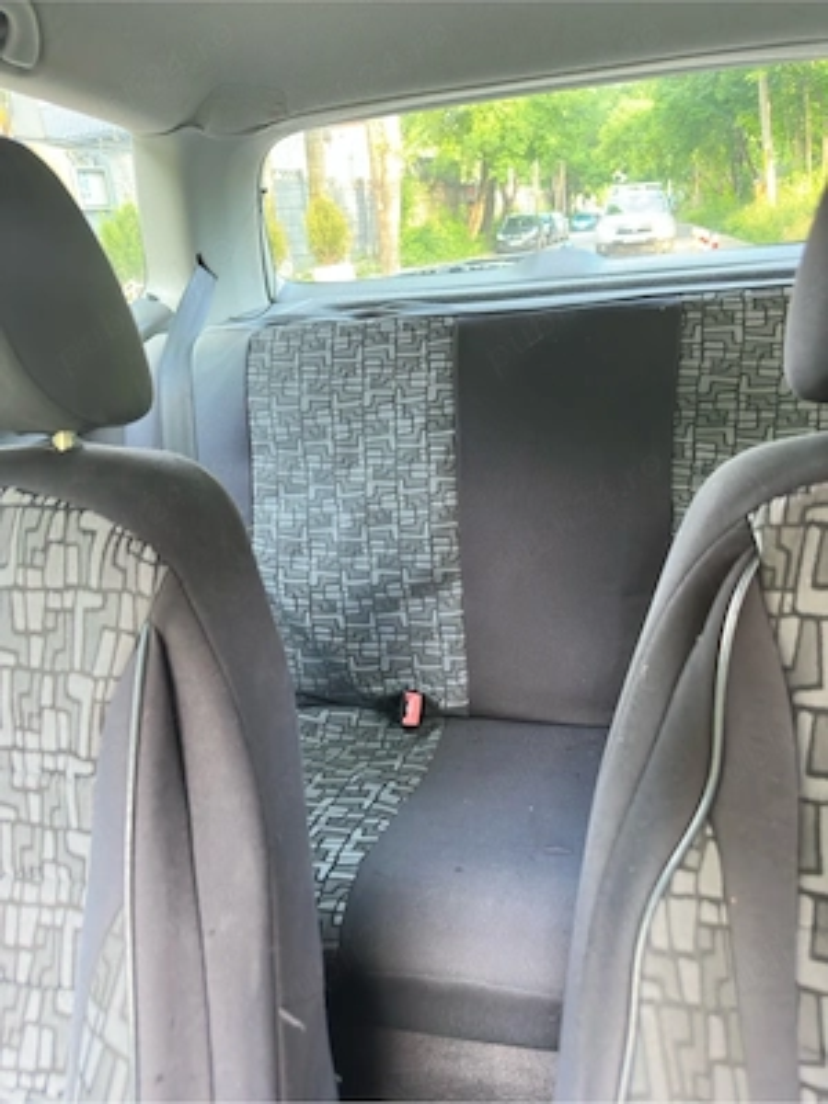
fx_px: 765
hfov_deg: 56.8
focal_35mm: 24
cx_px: 414
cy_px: 552
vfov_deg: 71.6
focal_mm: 6.86
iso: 500
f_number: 1.78
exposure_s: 1/40
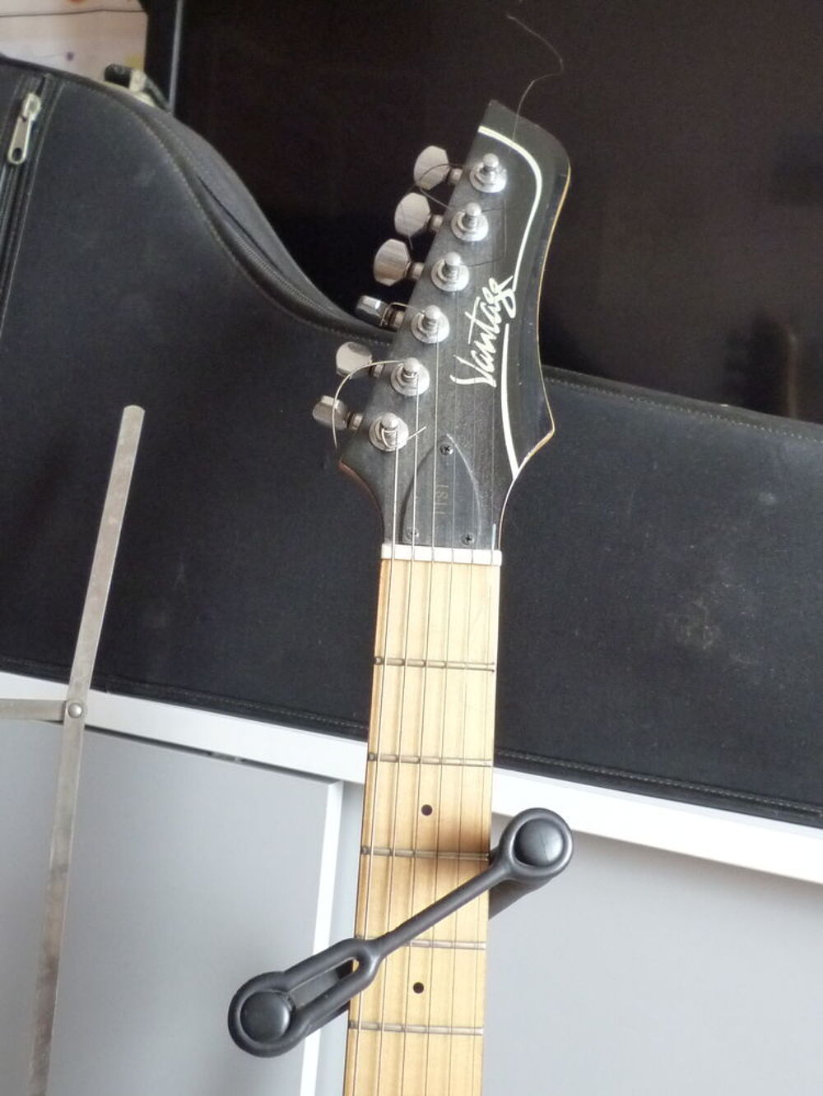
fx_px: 1268
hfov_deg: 36.0
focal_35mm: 40
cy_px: 548
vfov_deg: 46.8
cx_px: 412
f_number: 2.8
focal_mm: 4.4
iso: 400
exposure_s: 1/50
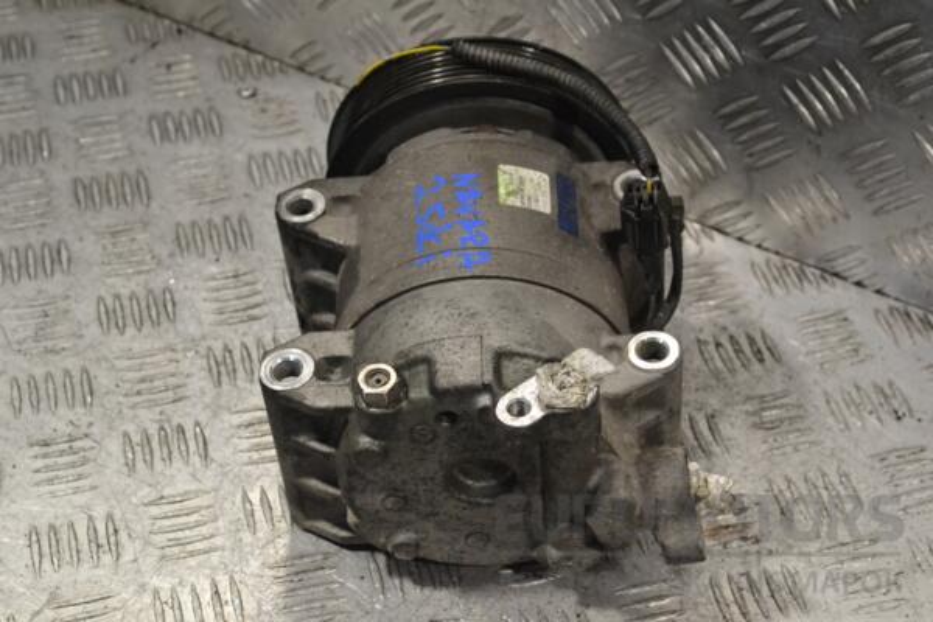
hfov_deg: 29.9
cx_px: 466
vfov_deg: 20.2
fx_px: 1749
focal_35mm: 68
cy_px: 311
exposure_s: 1/320
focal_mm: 45
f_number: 9
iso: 3200
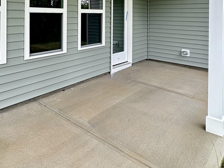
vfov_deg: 41.7
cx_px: 88
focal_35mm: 31
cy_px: 16
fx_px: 201
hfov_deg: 57.8
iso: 40
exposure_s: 1/99
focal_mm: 2.22
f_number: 2.2
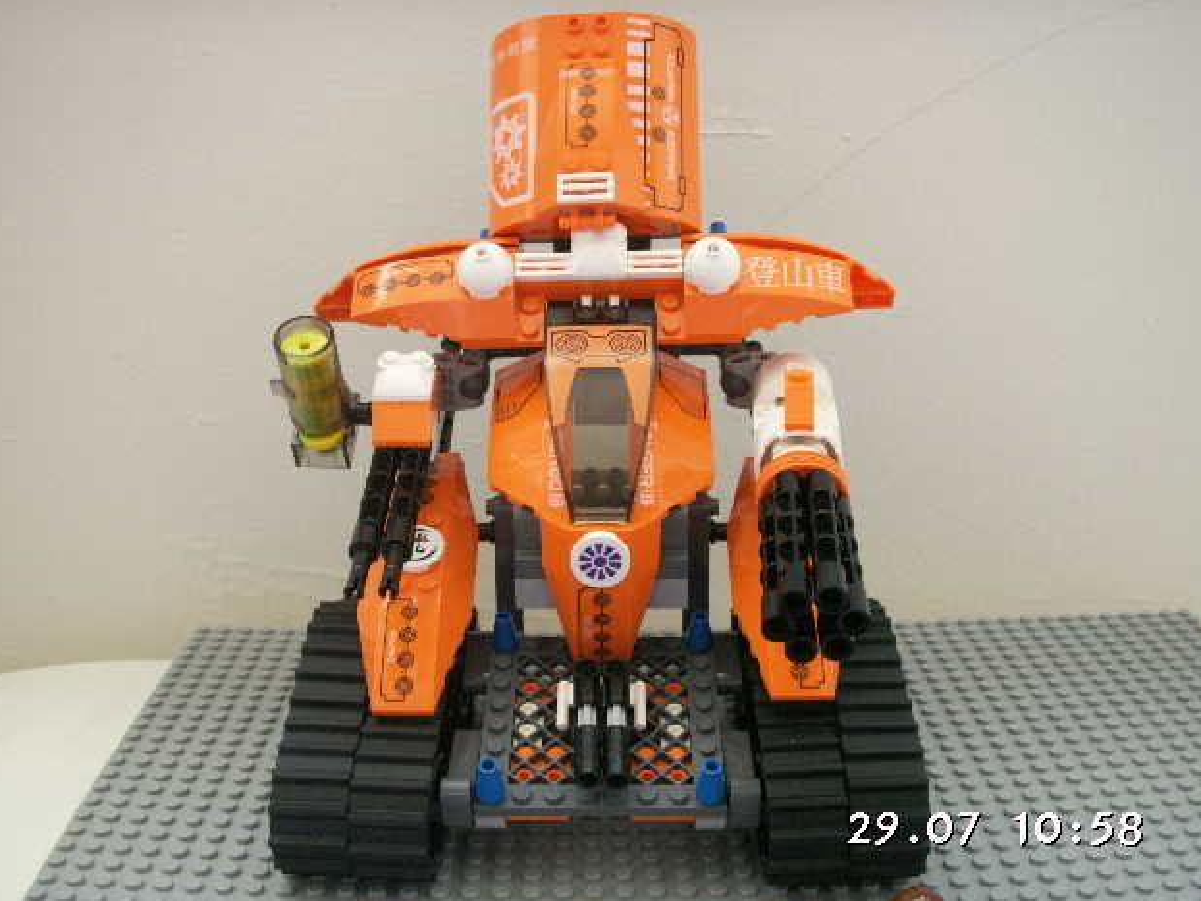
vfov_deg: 37.7
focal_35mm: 38
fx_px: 1318
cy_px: 457
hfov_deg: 49.0
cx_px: 603
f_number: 3.5
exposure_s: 1/10
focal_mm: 7.7
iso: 100
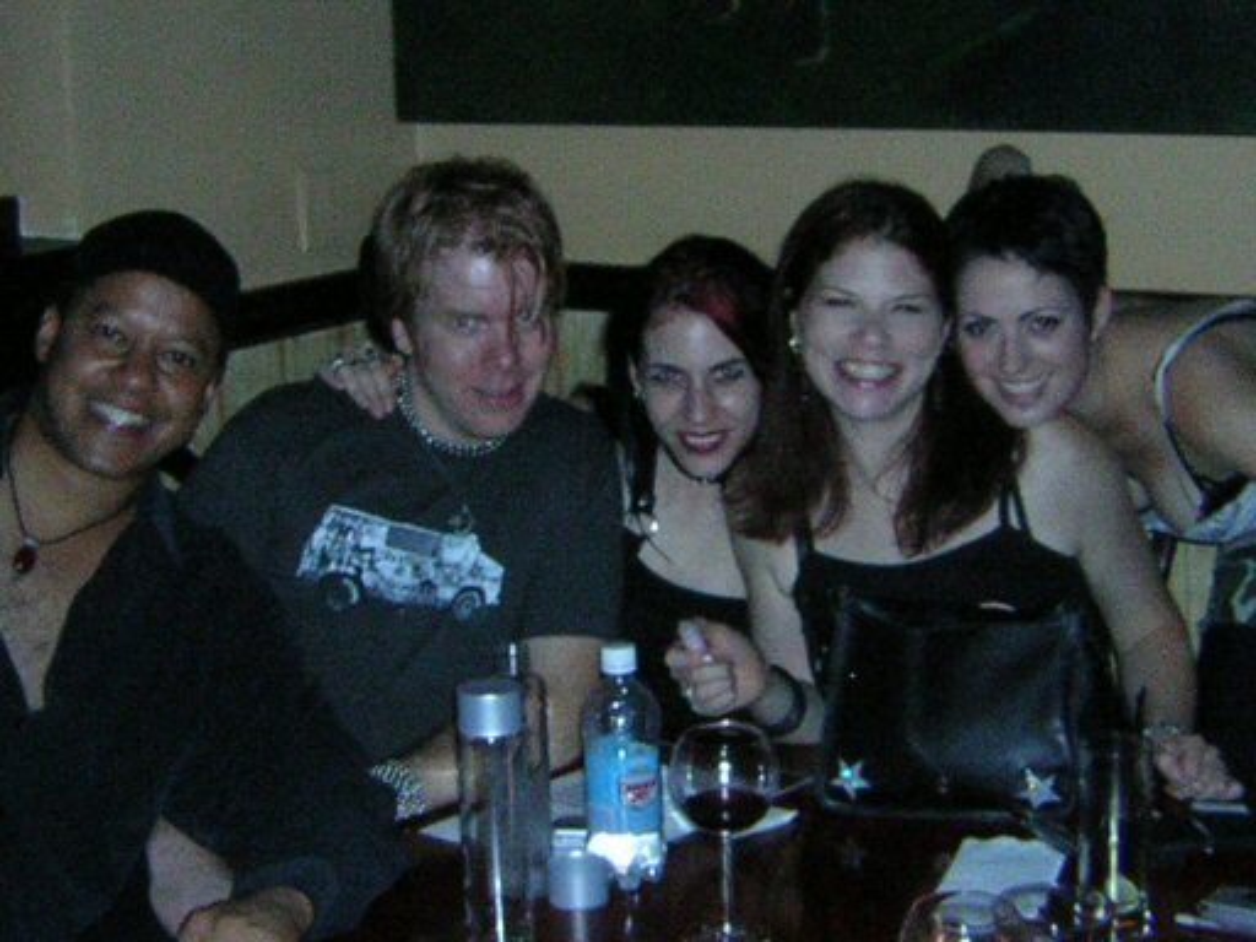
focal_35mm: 36
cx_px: 628
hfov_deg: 51.4
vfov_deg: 39.7
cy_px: 471
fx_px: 1306
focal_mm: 4.7
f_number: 5.2
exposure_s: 1/60.1
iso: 200
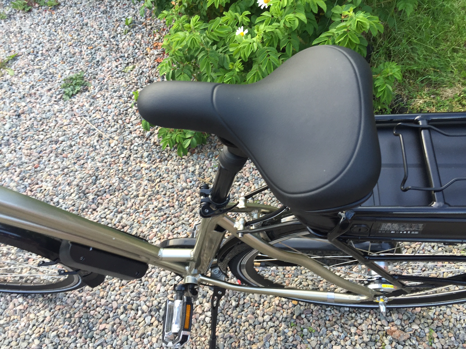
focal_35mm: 29
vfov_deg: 48.2
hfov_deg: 61.7
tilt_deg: -50.9
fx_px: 390
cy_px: 174
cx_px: 233
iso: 50
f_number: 2.2
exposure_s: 1/120
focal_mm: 4.15
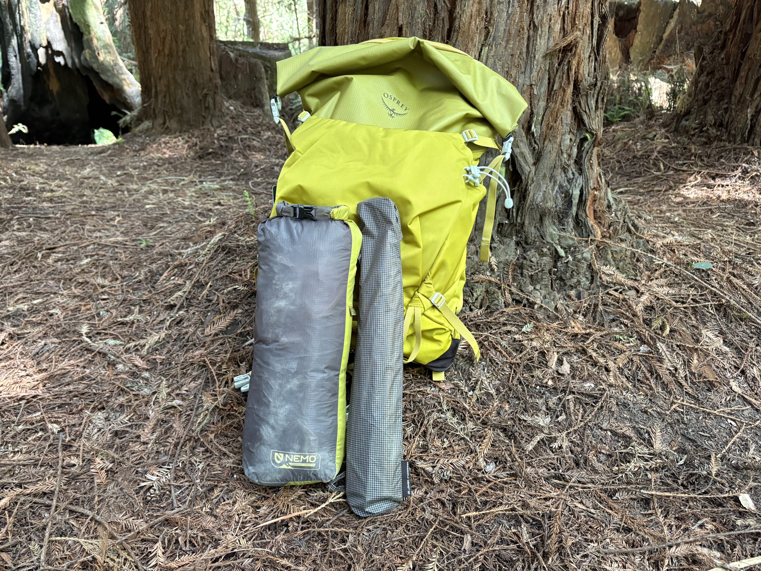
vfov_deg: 53.1
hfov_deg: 67.3
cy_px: 286
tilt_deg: -18.0
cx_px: 380
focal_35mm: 26
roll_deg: +0.1
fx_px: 572
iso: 400
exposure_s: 1/60
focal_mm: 5.96
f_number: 1.6
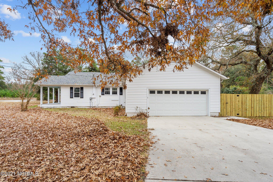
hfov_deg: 86.9
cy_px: 91
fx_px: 144
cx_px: 136
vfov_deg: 64.5
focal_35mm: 19
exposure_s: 1/250
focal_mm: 19
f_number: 4
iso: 100
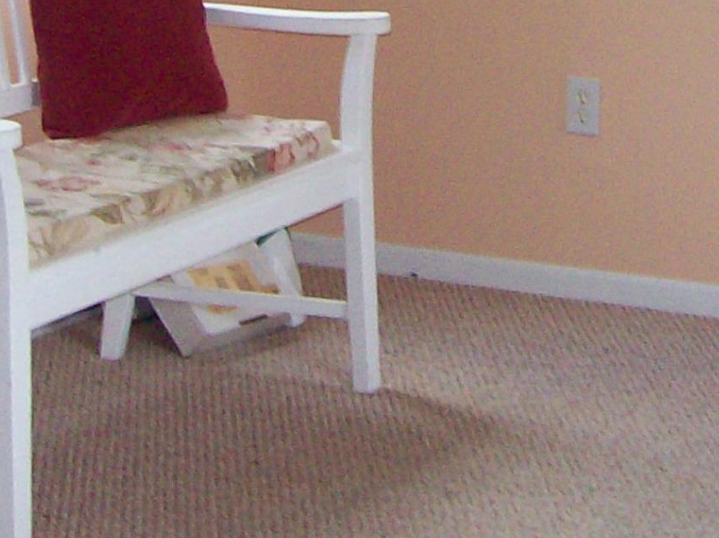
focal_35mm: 128
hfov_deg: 15.3
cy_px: -306
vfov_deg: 11.1
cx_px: 593
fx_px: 2657
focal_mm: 6
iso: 140
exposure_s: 1/45.3
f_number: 2.7
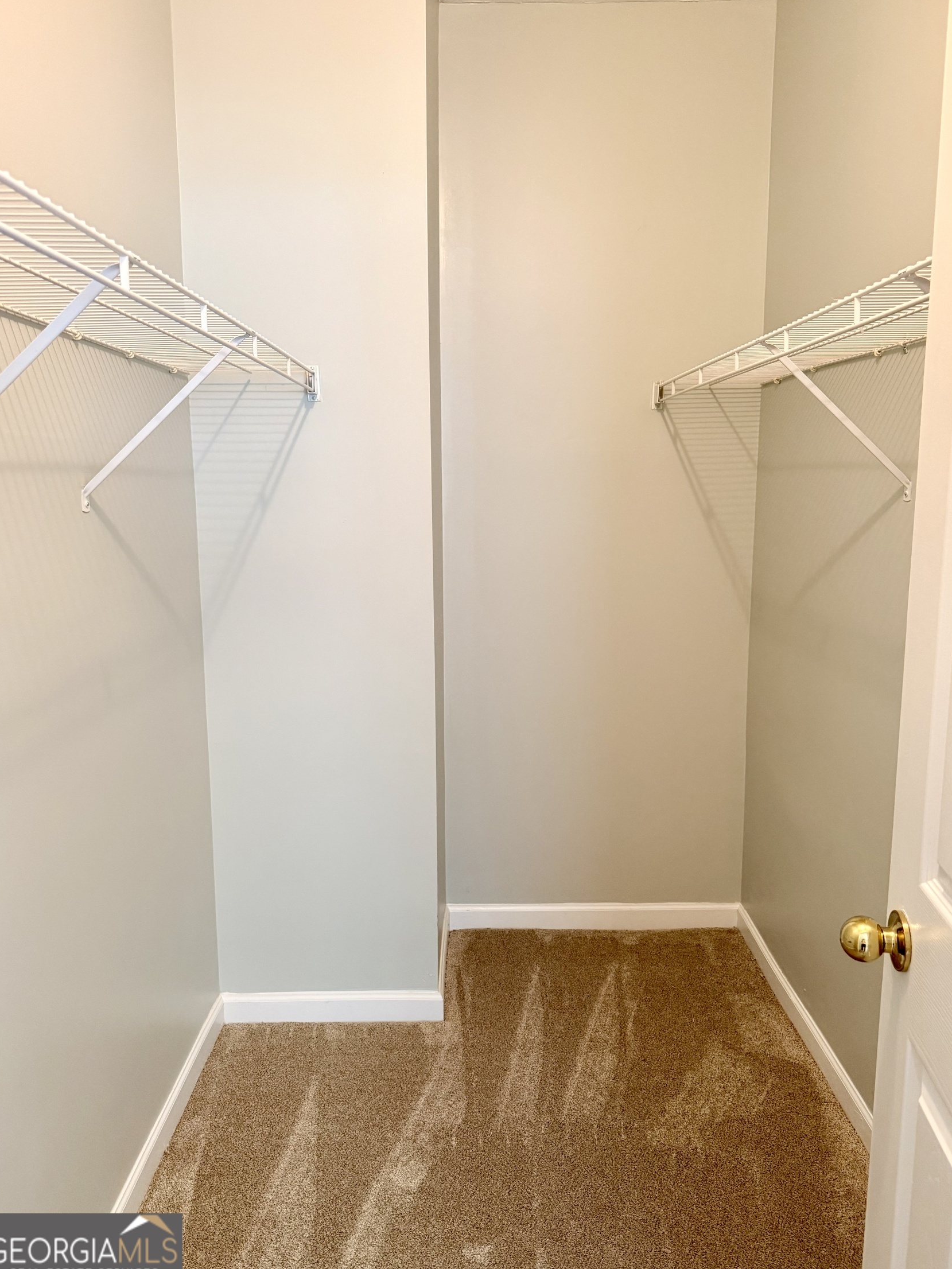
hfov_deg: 54.9
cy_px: 618
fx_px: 917
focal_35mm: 25
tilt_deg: -8.5
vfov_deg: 69.4
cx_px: 480
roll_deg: +0.1
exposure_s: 1/60
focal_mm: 6.76
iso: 400
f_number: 1.78
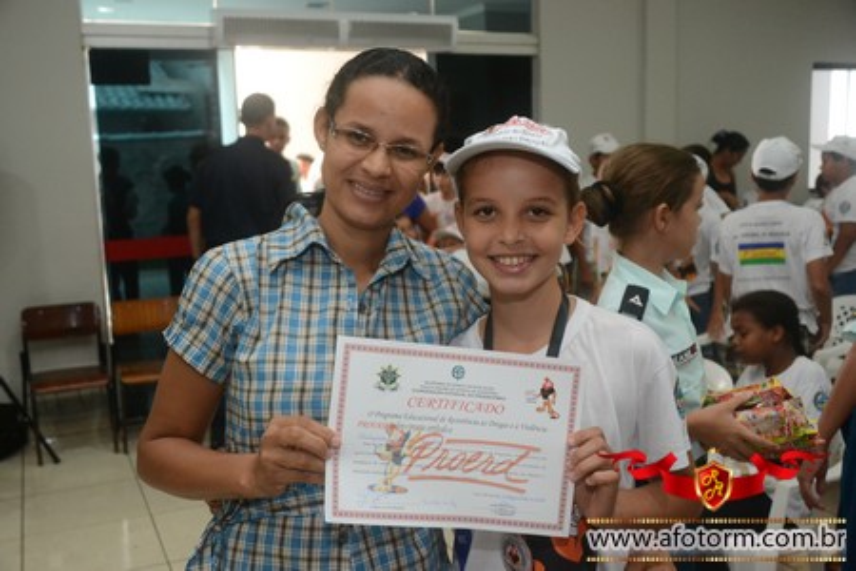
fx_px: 856
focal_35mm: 36
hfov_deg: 53.1
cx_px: 428
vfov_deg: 36.9
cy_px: 286
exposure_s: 1/125
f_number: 3.8
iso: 1600
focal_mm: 24
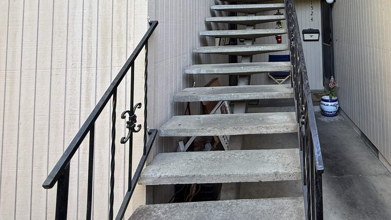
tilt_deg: +4.1
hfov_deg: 70.6
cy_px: 13
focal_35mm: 25
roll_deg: +1.2
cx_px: 277
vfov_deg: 41.5
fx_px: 259
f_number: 2.2
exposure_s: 1/99
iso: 250
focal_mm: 2.22
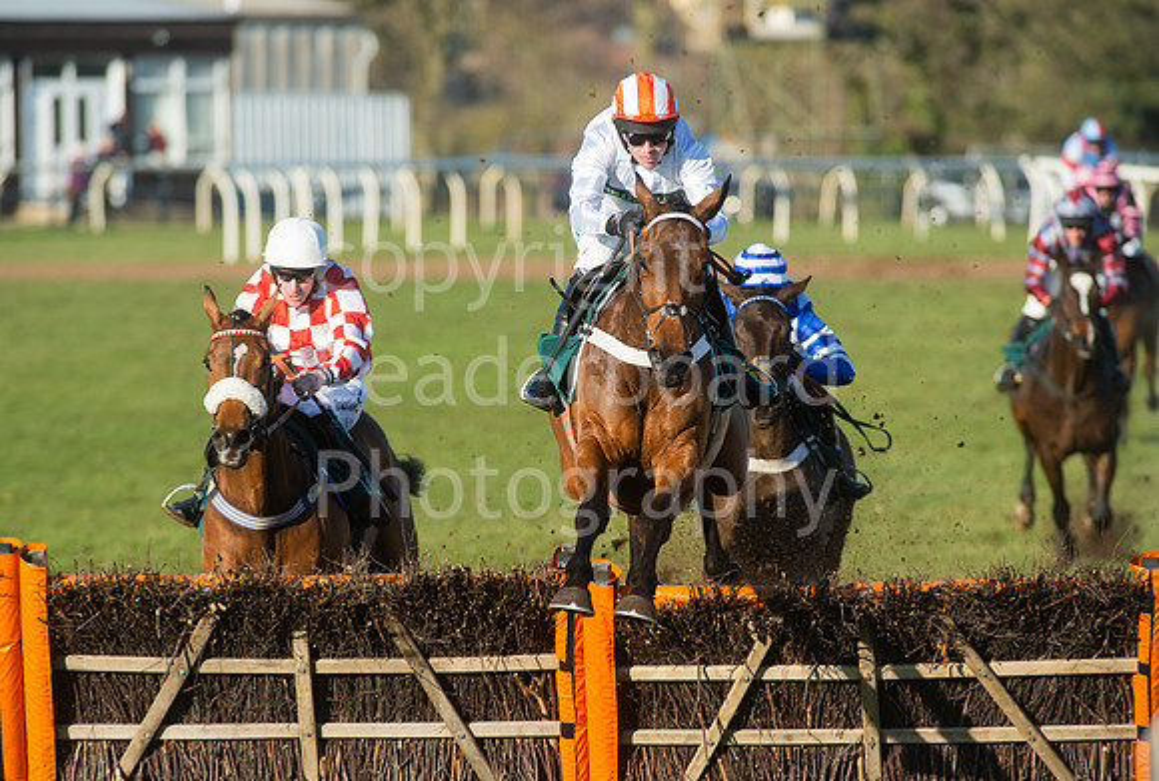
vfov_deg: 3.7
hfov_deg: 5.6
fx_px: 11953
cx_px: 528
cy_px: 421
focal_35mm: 370
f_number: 7.1
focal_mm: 300
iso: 400
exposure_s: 1/2500
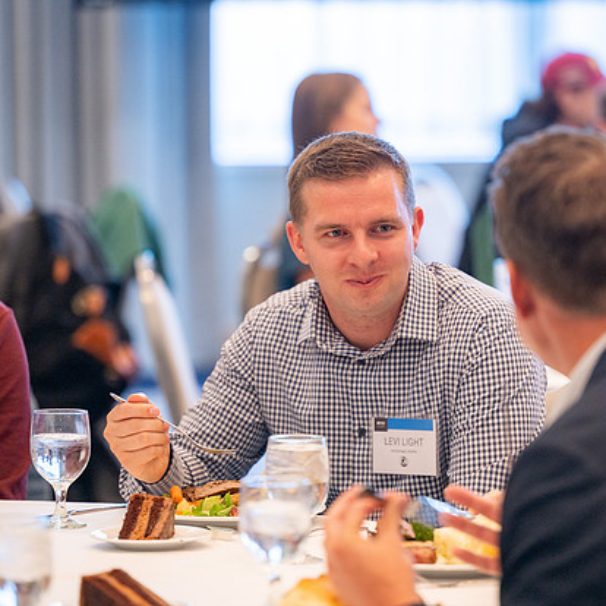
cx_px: 348
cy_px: 281
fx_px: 3941
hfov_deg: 8.8
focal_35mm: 199
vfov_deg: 8.8
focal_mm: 145
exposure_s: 1/125
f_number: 2.8
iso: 640
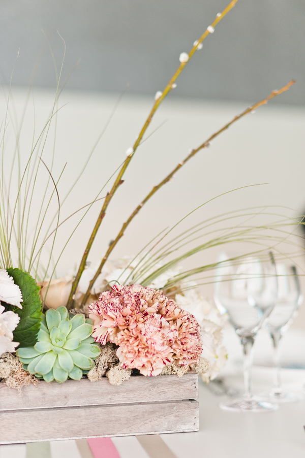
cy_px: 229
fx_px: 636
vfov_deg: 39.6
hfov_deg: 27.0
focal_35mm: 50
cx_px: 152
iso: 200
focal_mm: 50
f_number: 2
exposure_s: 1/400
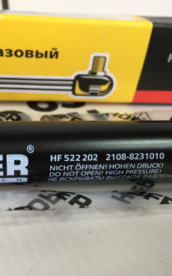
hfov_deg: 30.4
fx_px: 315
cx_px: 67
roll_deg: -3.6
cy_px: 136
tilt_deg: -29.1
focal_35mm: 42
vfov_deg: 47.2
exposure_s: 1/33
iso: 125
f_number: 2.2
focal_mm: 4.15
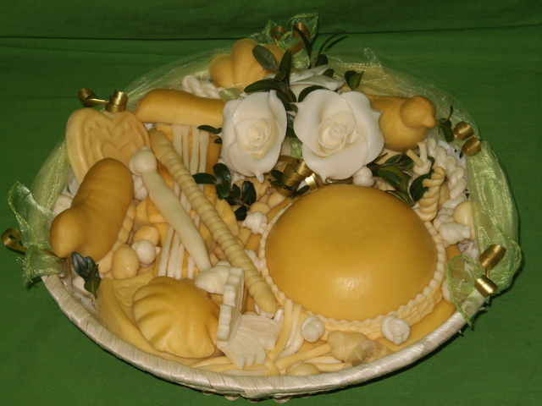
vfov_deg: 17.2
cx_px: 271
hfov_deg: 22.8
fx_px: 1347
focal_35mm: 86
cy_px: 203
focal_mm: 14.3
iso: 100
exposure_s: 1/50
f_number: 5.1
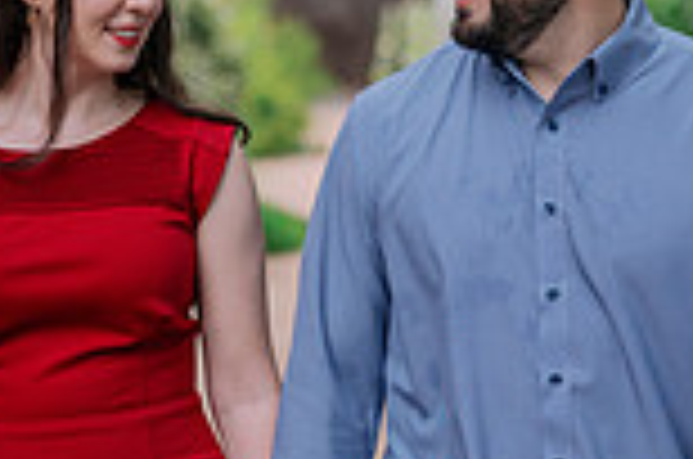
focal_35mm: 198
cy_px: 308
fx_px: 3804
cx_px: 273
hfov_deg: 10.4
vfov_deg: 6.9
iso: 320
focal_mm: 50
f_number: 2
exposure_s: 1/250
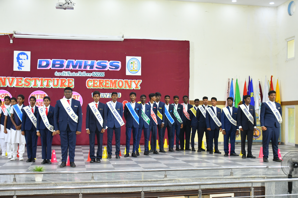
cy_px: 99
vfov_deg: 28.1
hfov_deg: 41.1
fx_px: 397
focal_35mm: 48
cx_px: 149
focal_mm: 32
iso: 800
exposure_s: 1/100
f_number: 5
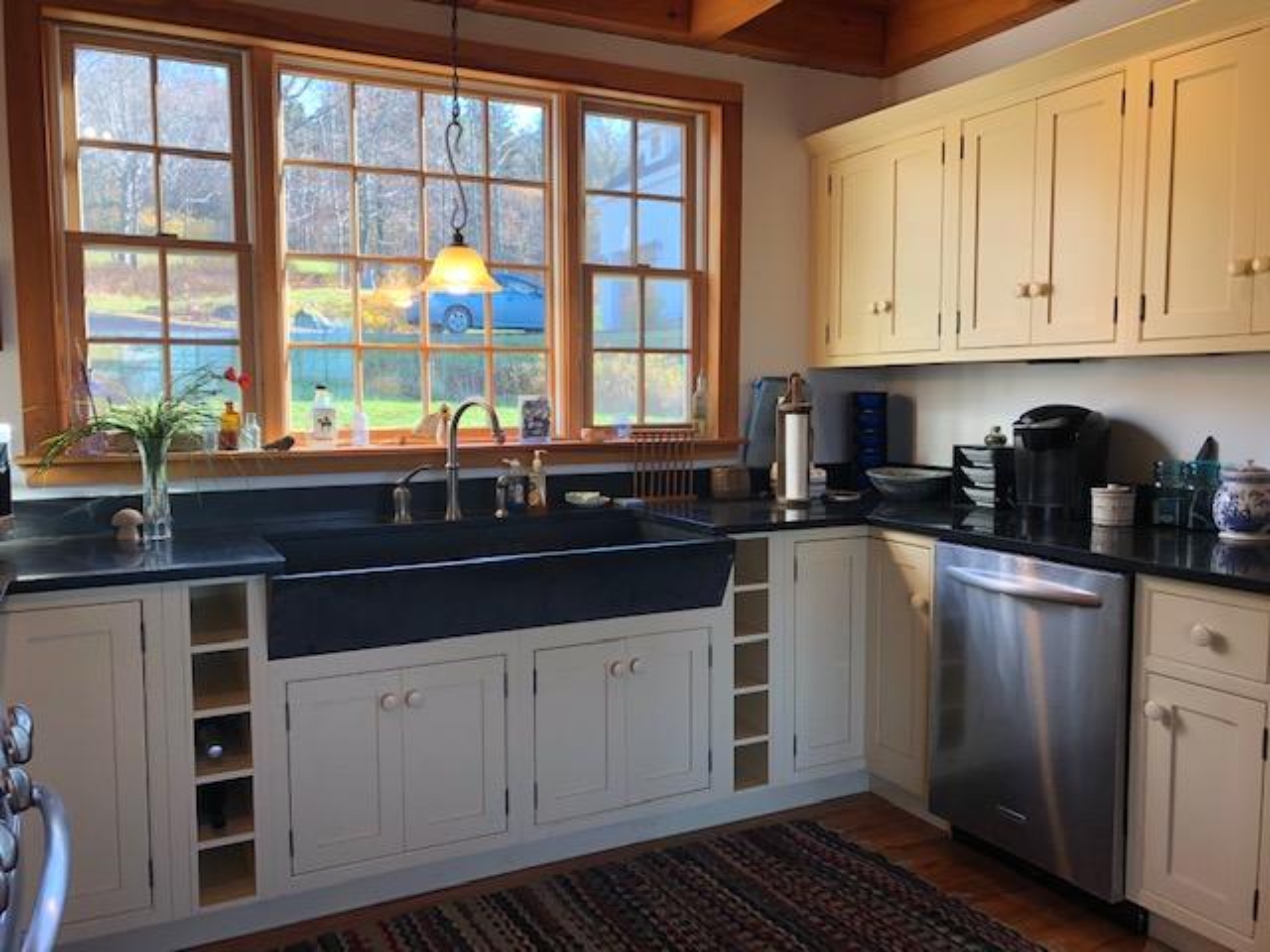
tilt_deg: -4.8
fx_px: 1027
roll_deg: +0.8
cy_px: 476
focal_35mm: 28
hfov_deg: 63.4
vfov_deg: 49.7
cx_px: 635
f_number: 1.8
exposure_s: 1/120
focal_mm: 4
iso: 64
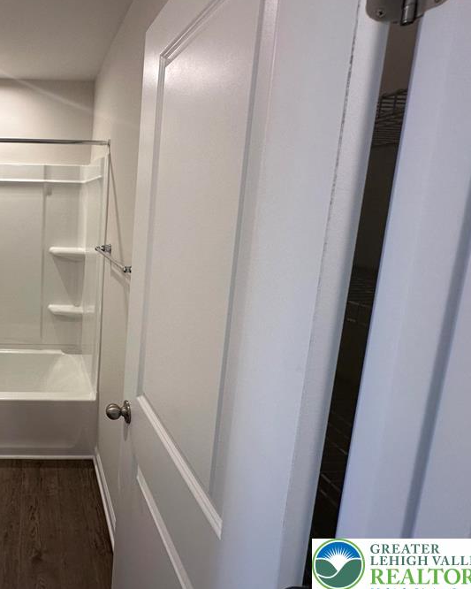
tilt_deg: -7.9
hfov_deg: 55.9
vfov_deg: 77.3
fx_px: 366
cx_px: 40
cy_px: 258
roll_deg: -0.4
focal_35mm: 21
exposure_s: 1/120
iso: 160
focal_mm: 2.22
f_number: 2.2
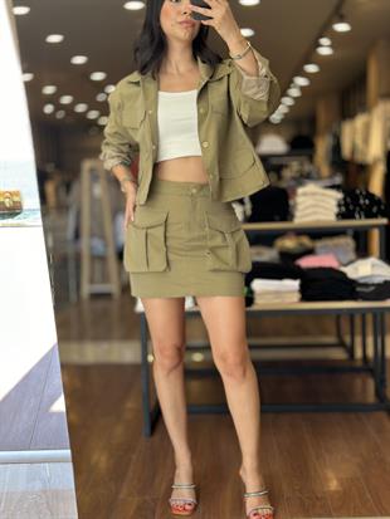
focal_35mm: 48
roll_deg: +2.3
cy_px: 260
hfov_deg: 30.3
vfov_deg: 39.6
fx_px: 721
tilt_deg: -37.0
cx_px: 195
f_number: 1.78
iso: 80
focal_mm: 6.86
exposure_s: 1/237
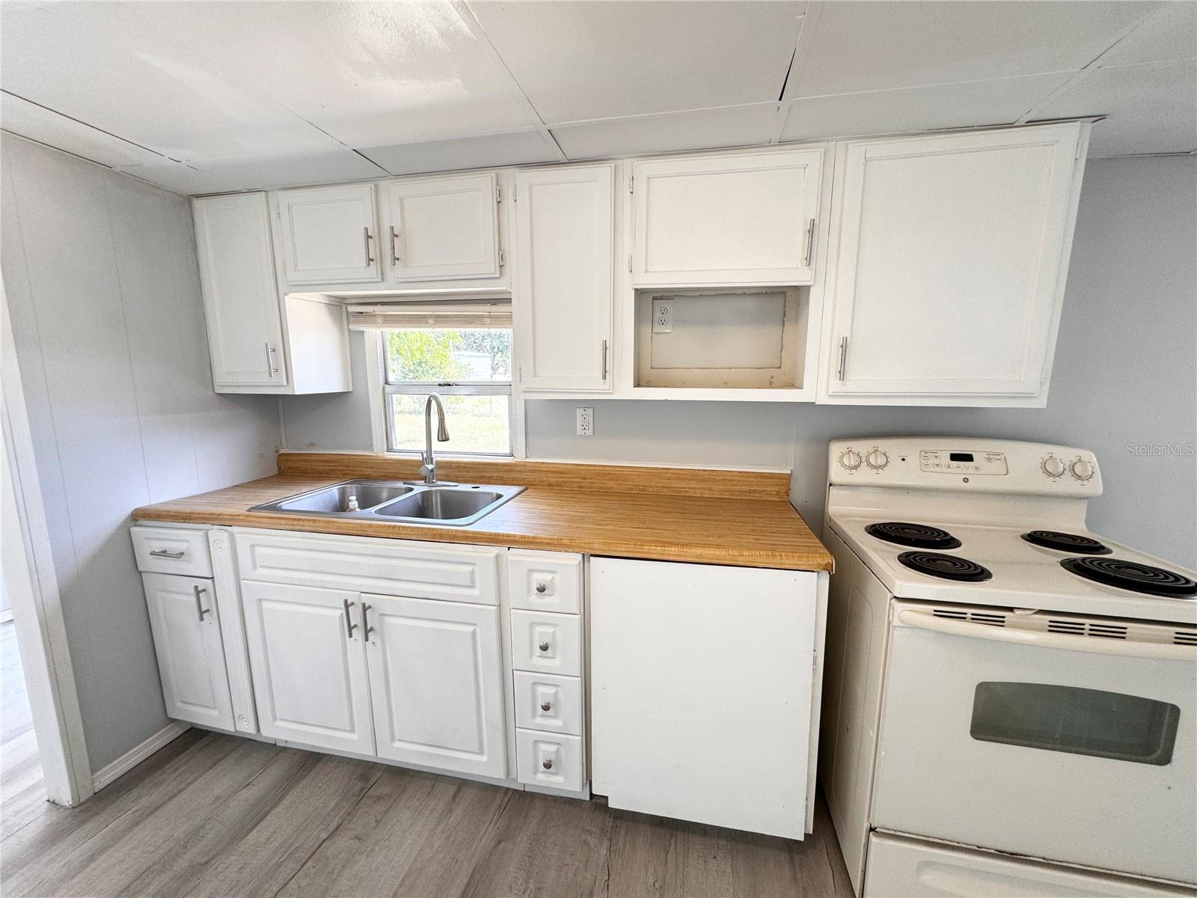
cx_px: 598
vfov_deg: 85.7
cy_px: 449
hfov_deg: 102.1
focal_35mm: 14
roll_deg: -1.0
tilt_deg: -9.3
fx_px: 484
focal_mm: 2.22
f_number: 2.2
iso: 80
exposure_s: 1/120
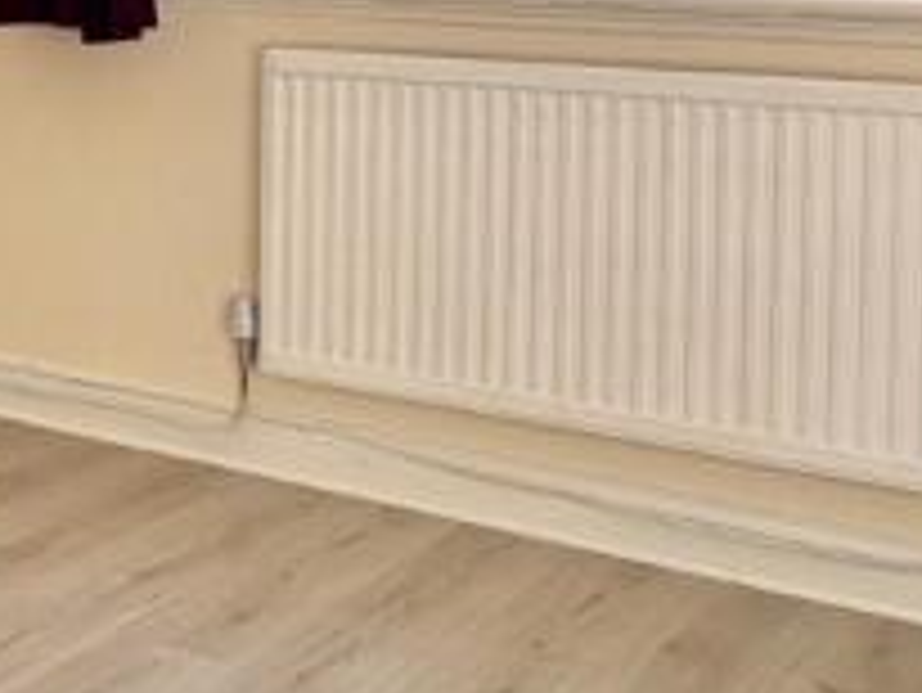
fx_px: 1866
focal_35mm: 70
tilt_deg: -0.8
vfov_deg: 20.2
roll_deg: -0.3
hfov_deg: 24.6
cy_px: -54
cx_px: -243
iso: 64
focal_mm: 2.22
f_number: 2.2
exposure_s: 1/303
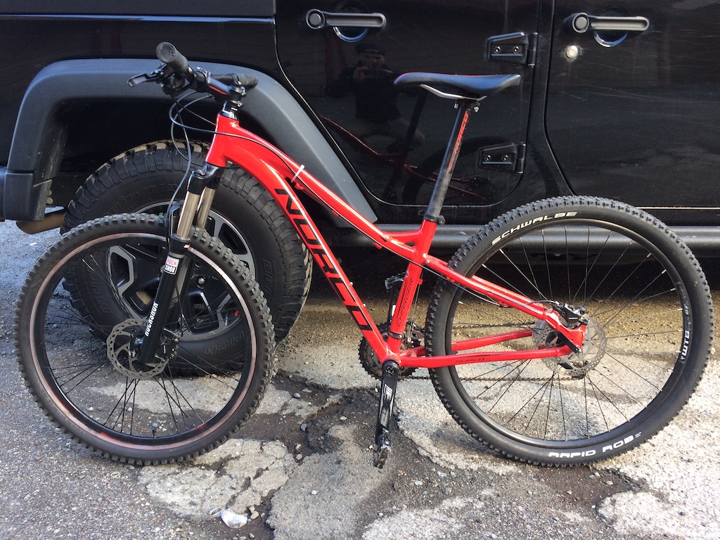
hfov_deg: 61.7
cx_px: 360
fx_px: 603
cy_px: 270
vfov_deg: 48.2
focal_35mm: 29
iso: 50
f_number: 2.2
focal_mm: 4.15
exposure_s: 1/60
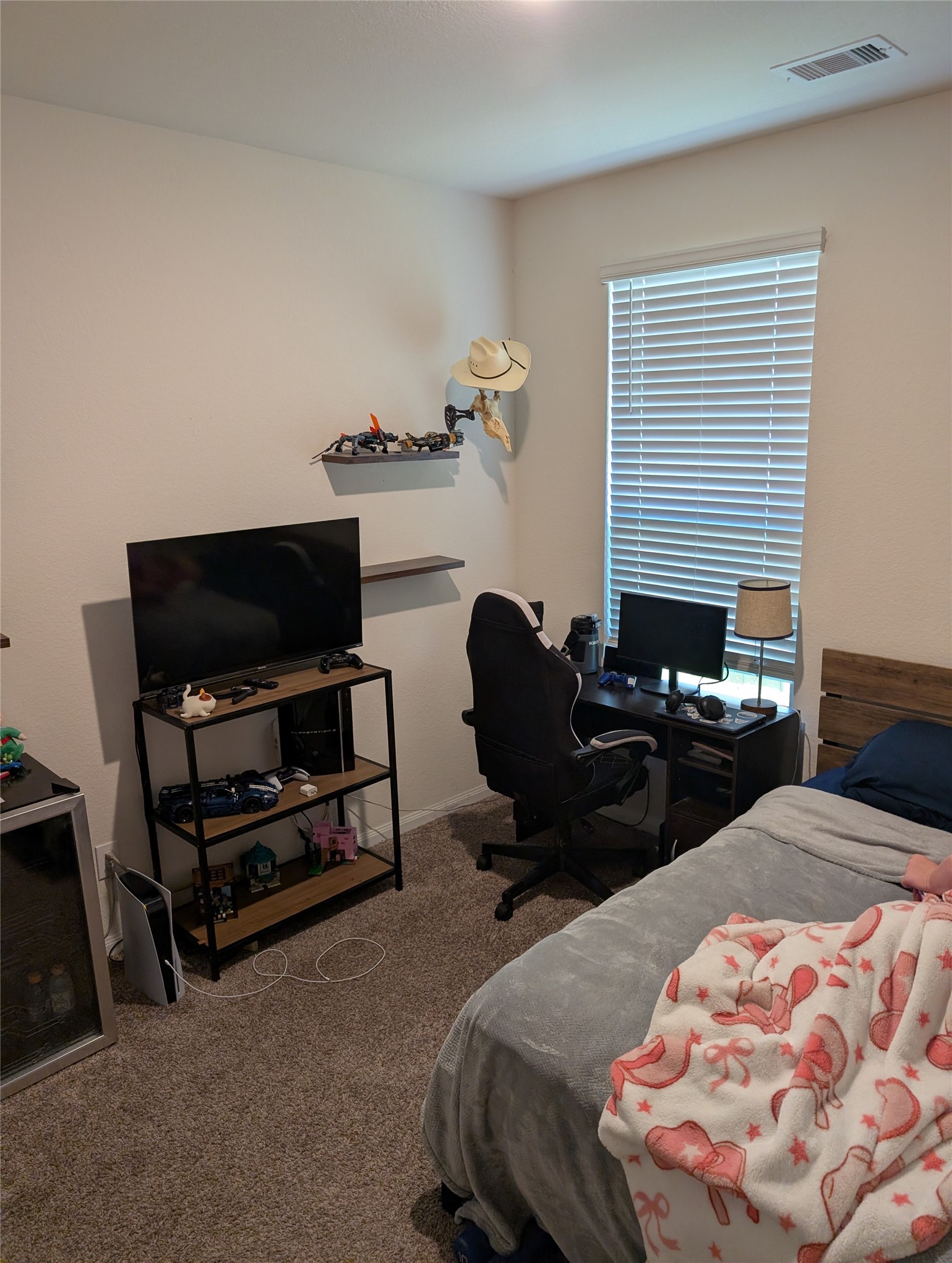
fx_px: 878
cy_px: 632
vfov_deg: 71.5
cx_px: 476
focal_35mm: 24
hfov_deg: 57.0
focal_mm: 6.9
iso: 226
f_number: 1.68
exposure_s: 1/120
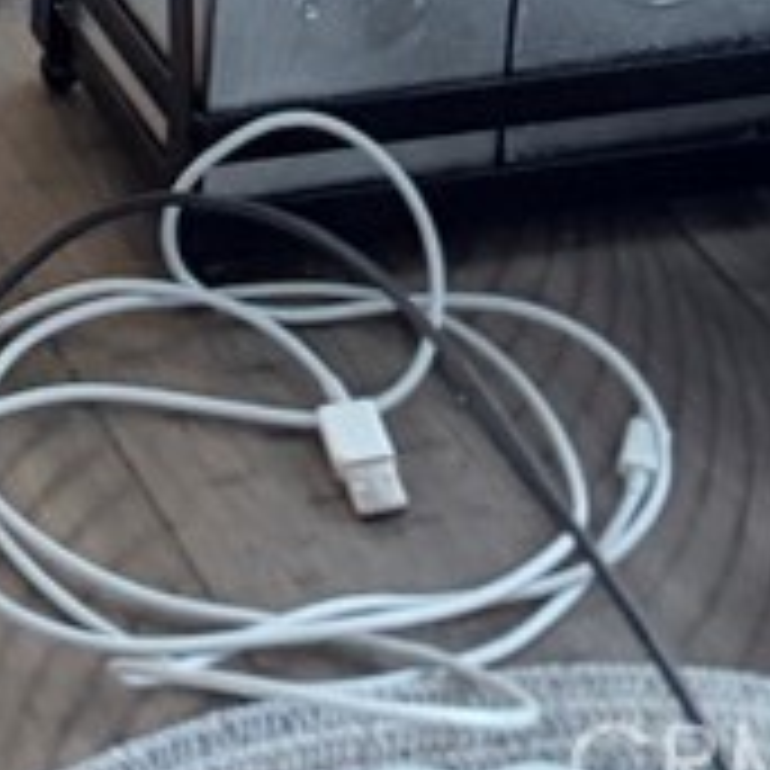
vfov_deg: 10.3
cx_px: -666
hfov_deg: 12.4
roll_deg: -1.5
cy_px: -1477
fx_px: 3196
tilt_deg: -9.7
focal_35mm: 127
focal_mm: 6.76
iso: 250
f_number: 1.78
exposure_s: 1/60
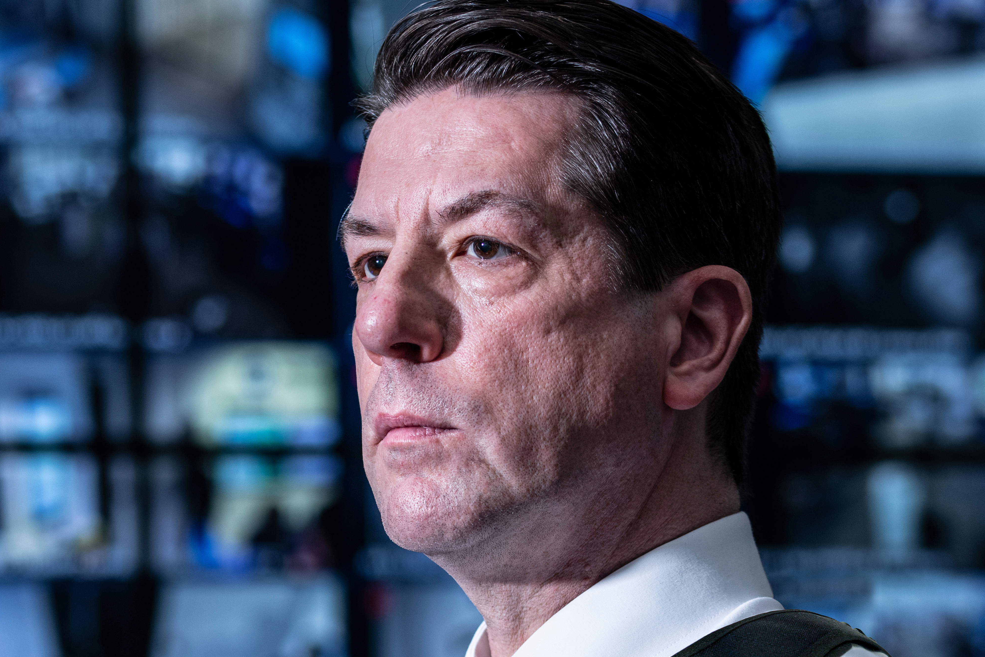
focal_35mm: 218
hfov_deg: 9.4
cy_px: 583
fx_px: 5964
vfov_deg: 6.3
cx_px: 346
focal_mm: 105
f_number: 5
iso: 200
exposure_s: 1/80
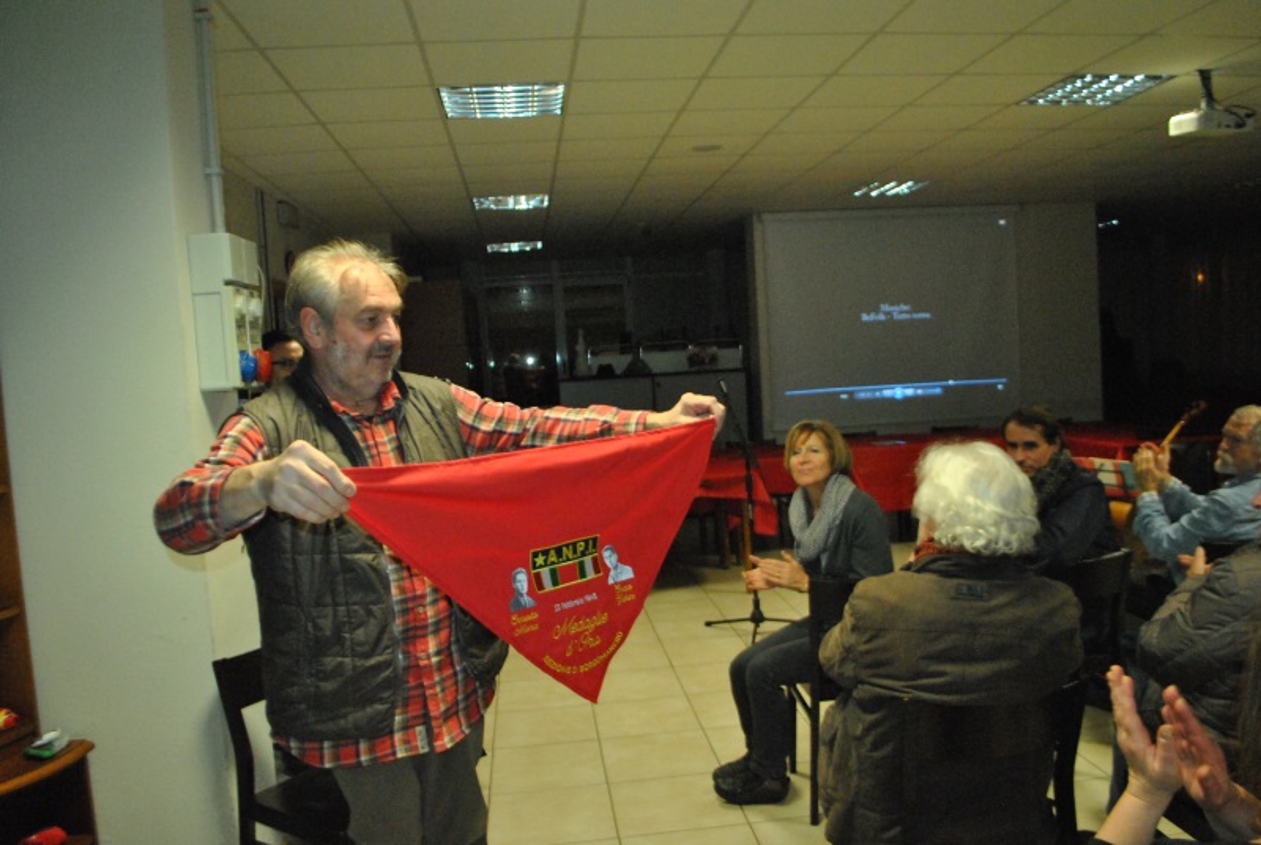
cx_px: 630
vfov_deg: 48.1
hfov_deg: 67.3
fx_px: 947
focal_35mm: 27
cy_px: 422
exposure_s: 1/100
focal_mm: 18
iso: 1600
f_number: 3.5
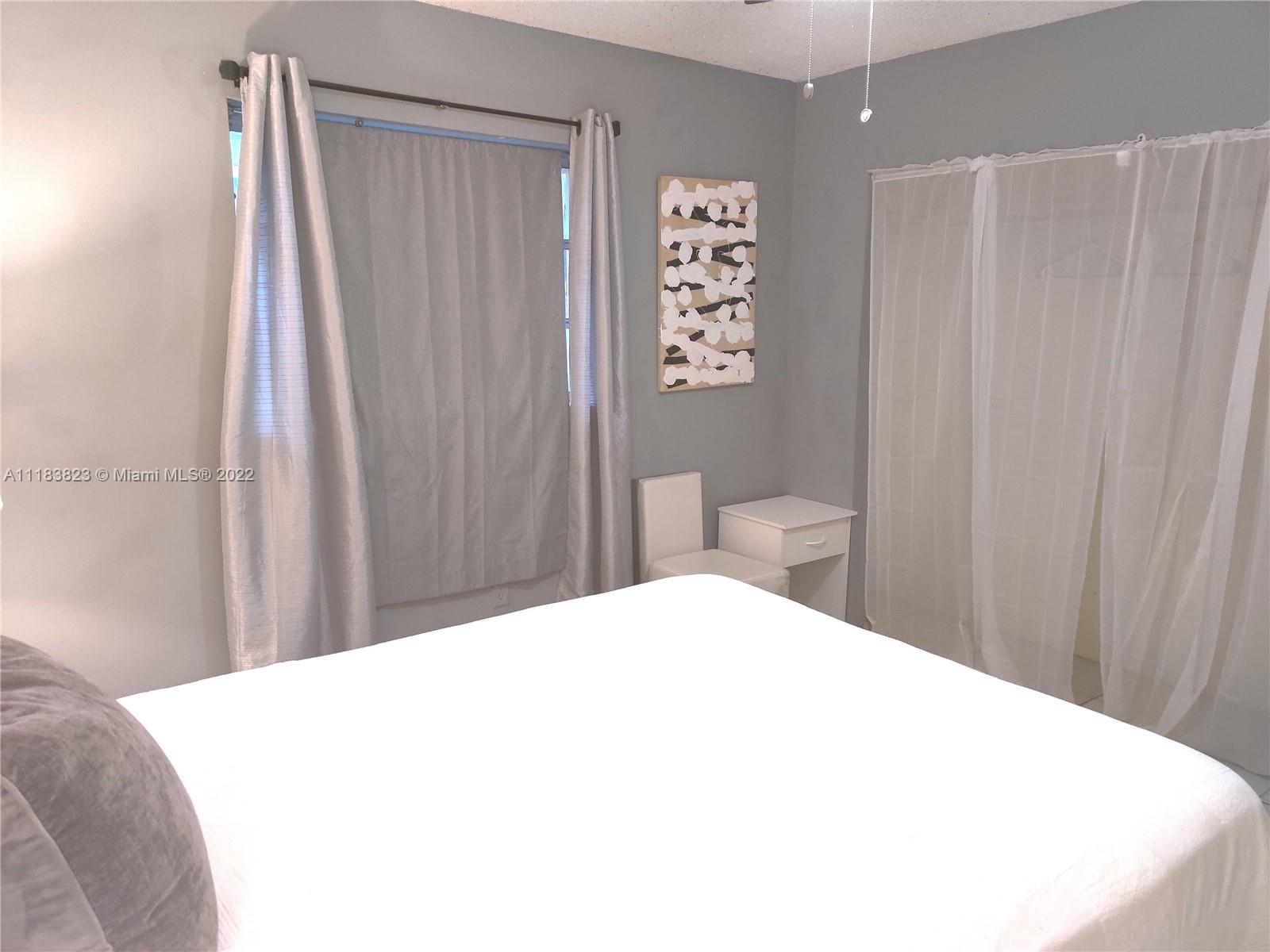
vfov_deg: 51.4
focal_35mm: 27
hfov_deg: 65.3
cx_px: 635
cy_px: 476
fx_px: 991
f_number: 1.65
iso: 1000
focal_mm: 4.75
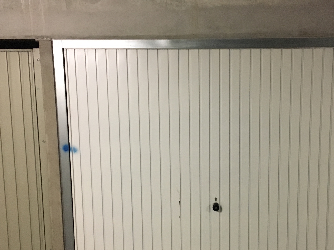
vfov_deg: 35.0
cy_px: 153
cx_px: 210
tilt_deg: -10.4
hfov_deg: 45.4
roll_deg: +0.0
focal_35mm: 41
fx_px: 396
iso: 200
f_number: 2.2
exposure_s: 1/25
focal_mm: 4.15
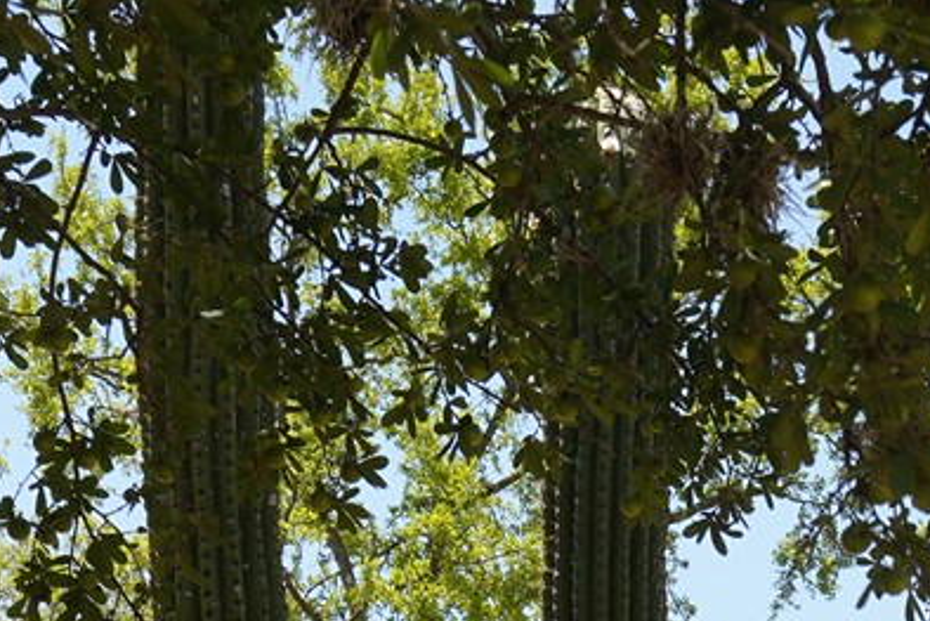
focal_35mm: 188
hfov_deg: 10.9
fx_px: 4858
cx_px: 786
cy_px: 1516
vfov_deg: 6.9
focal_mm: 37
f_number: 13
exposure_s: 1/60
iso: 100
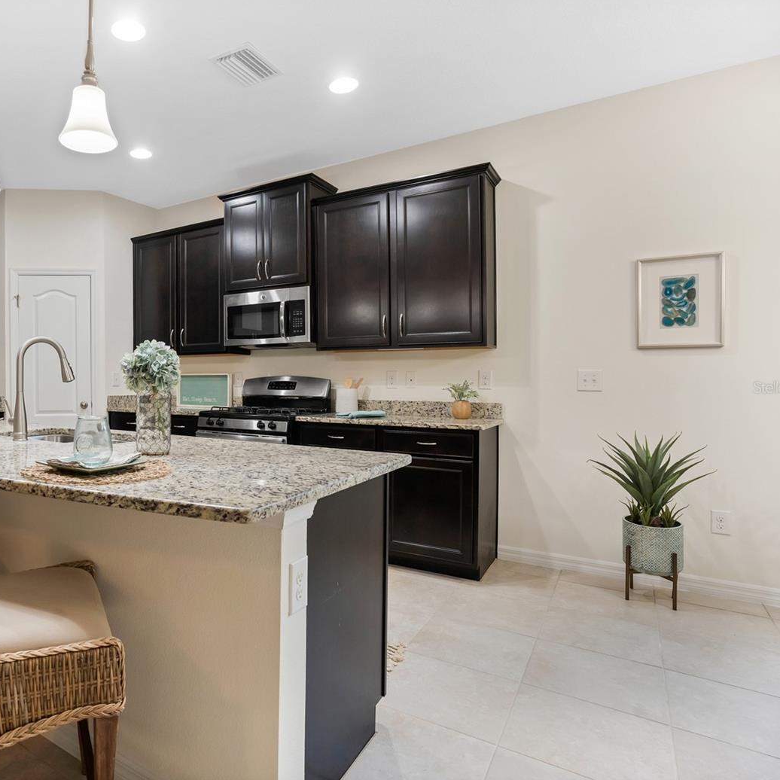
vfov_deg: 72.1
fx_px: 535
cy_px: 387
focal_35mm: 21
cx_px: 218
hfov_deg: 68.6
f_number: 7.1
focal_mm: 16
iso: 2500
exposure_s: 1/30
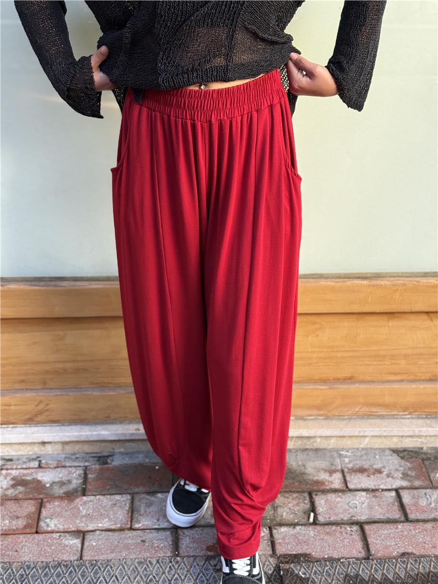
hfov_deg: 30.3
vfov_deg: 39.6
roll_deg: -1.3
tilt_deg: -27.3
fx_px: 810
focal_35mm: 48
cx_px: 219
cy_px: 292
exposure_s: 1/191
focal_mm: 6.76
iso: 160
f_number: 1.78
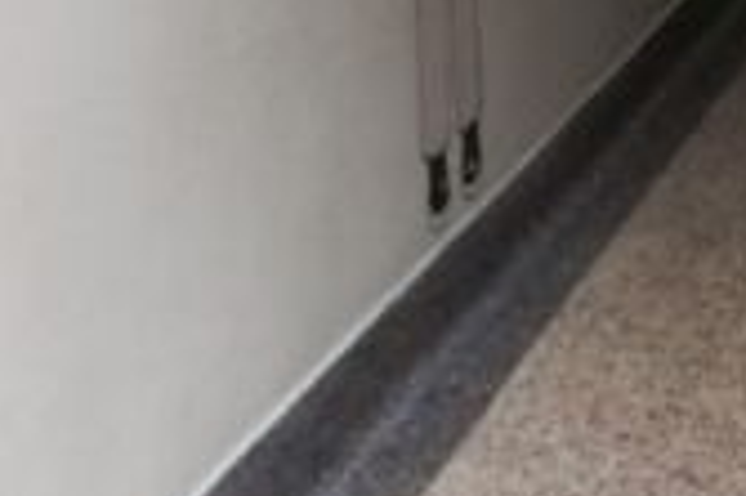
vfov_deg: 11.8
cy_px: -170
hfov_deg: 17.6
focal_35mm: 112
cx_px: 849
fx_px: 2319
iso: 320
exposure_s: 1/24
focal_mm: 4.12
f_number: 2.2
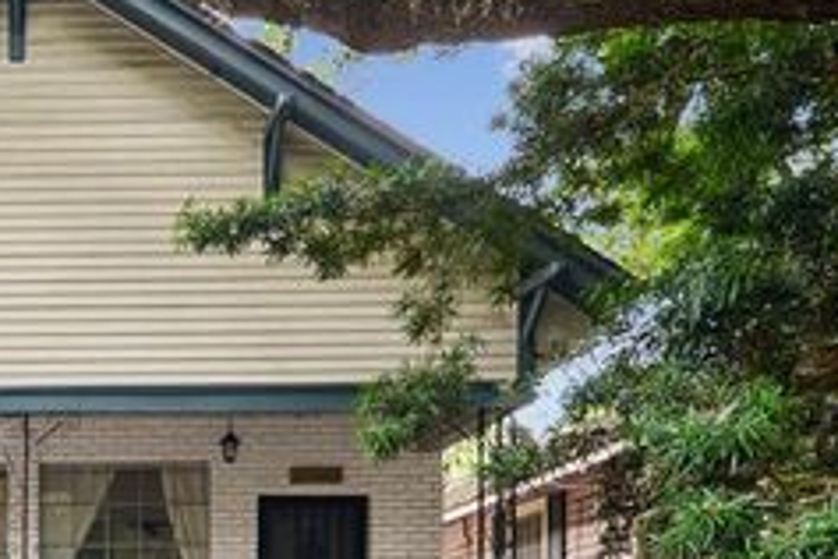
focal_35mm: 40
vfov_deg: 32.1
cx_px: 18
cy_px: 483
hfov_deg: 42.5
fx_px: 931
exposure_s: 1/25
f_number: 13
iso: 1000
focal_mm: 19
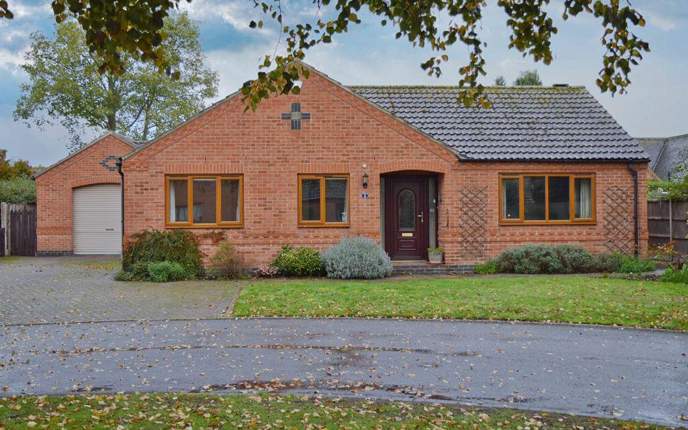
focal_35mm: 42
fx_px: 778
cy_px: 200
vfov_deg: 30.9
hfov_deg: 47.7
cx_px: 344
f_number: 4
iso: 500
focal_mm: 27
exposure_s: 1/60
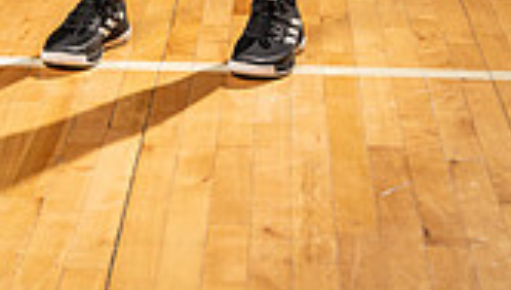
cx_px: 117
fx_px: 1615
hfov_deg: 17.9
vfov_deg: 9.2
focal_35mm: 119
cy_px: -389
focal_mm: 42
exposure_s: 1/250
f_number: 5.6
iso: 125
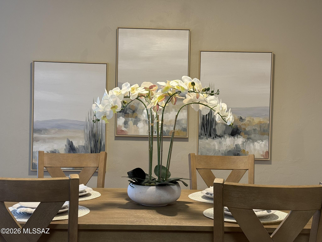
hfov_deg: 39.7
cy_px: 121
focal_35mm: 48
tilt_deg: -1.0
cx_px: 161
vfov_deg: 30.3
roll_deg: -1.5
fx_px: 446
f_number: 1.78
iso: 125
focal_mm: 6.76
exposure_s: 1/60
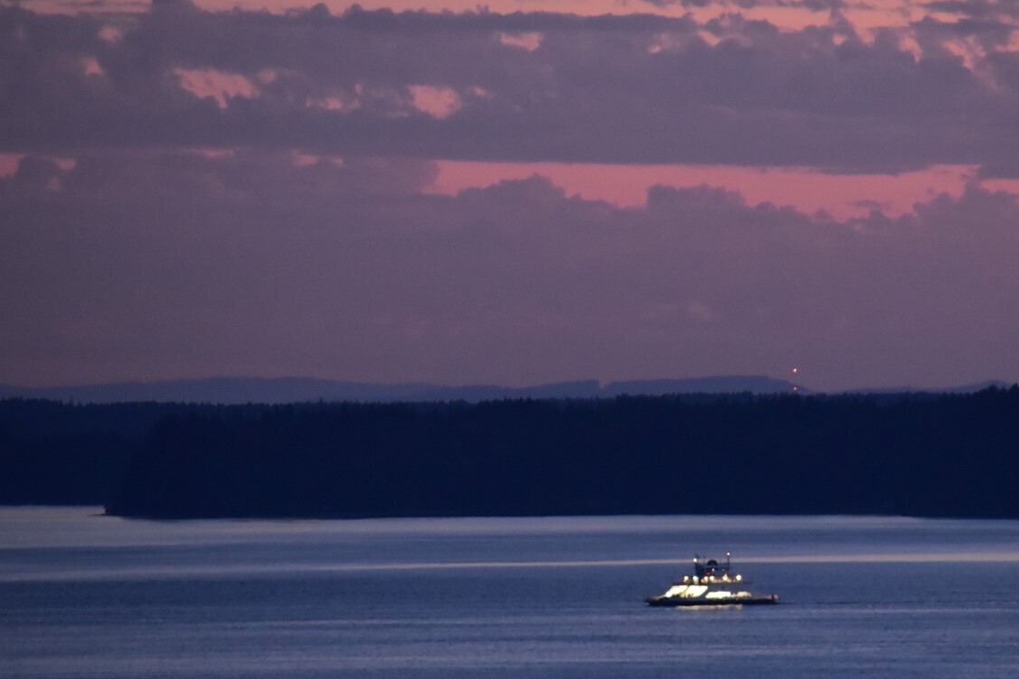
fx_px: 14010
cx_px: 664
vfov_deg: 2.8
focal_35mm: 495
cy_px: 375
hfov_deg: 4.2
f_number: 5.3
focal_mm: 220
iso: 3200
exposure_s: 1/20
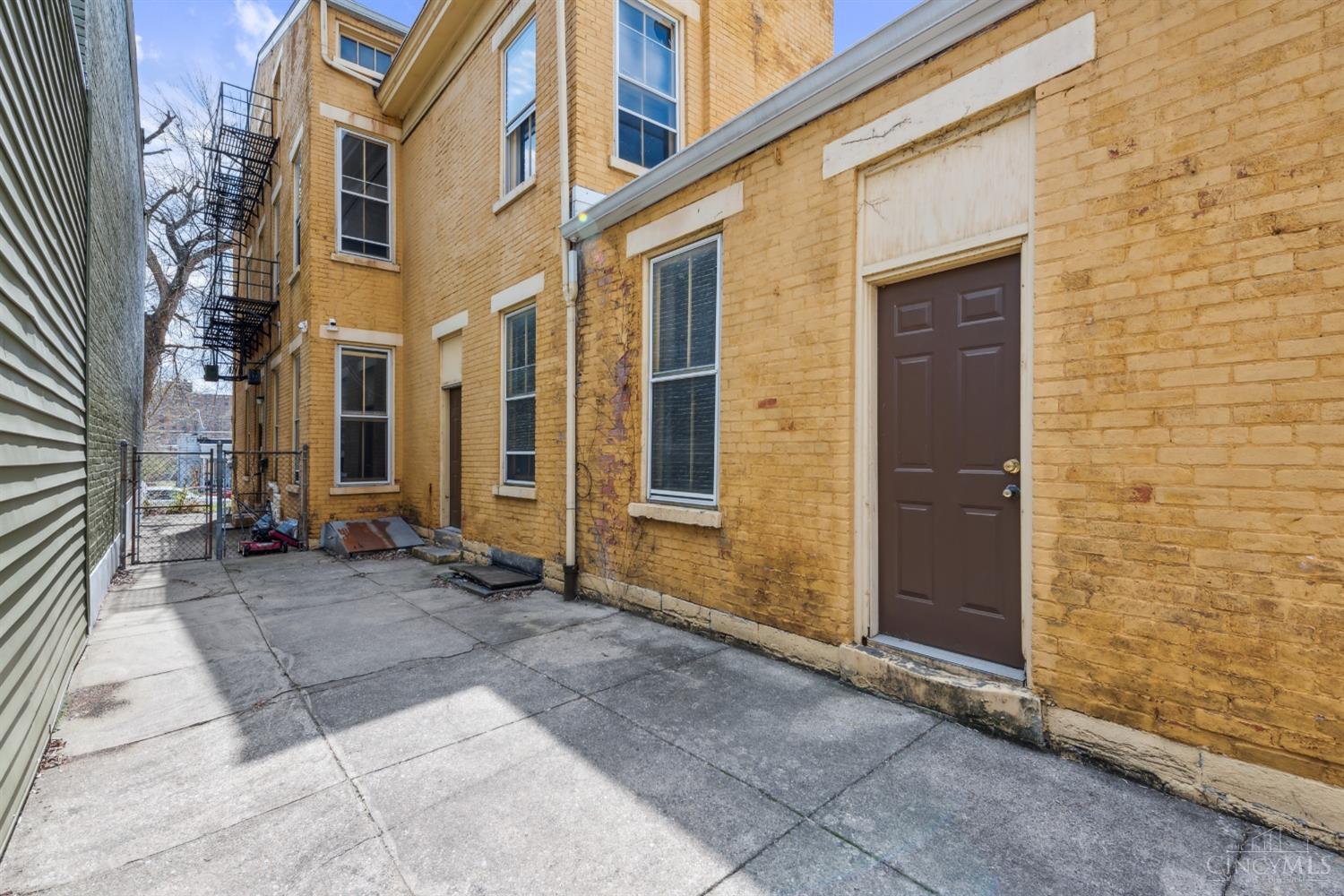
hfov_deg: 96.7
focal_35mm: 16
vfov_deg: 73.7
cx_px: 672
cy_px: 448
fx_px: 597
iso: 100
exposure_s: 1/200
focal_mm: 16
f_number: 8
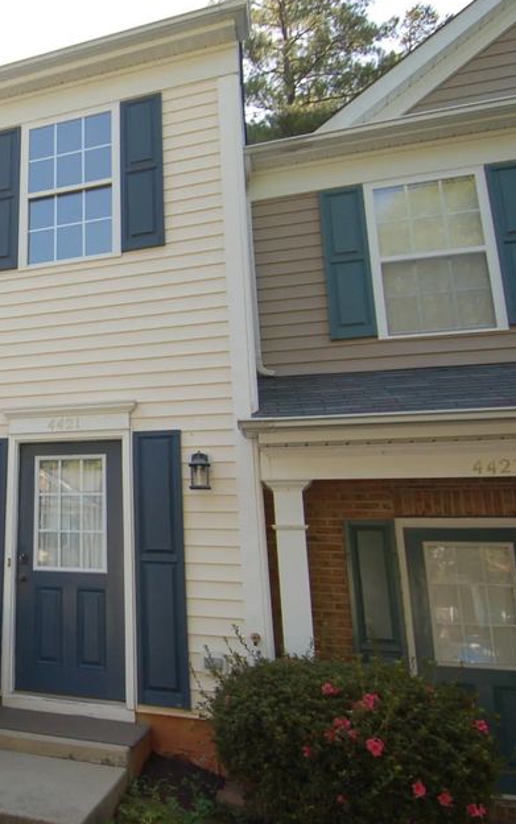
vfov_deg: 62.9
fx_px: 675
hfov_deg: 35.8
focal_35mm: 30
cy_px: 408
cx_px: -49
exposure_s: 1/500
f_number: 4
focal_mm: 12
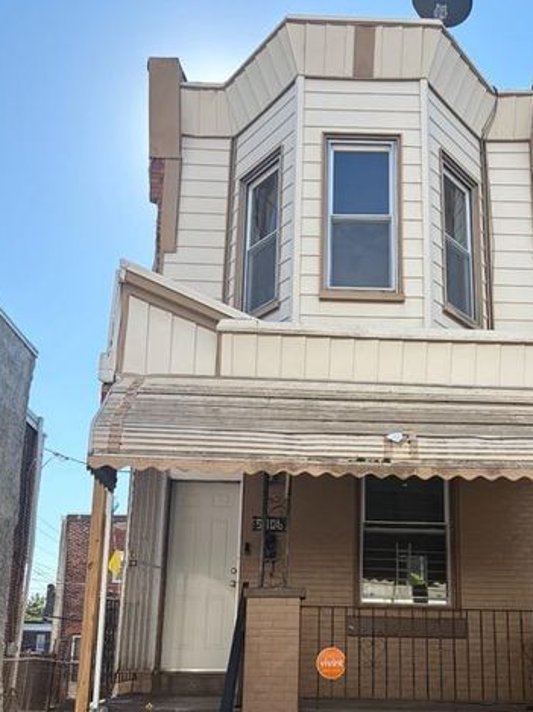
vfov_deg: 49.1
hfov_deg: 38.3
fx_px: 761
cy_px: 490
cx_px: 337
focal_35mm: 37
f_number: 1.6
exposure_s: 1/1901
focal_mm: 5.96
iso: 64
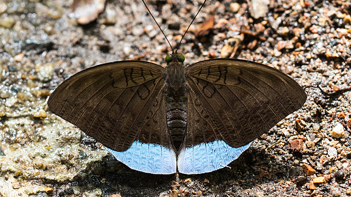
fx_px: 4897
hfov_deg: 4.1
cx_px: 182
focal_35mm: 526
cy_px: 20
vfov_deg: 2.3
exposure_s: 1/320
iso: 800
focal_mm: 150
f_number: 4.5
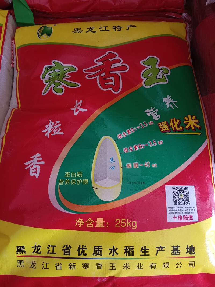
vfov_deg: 67.3
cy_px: 144
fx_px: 215
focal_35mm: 26
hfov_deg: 53.1
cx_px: 108
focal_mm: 3.96
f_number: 1.8
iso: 687
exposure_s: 1/100
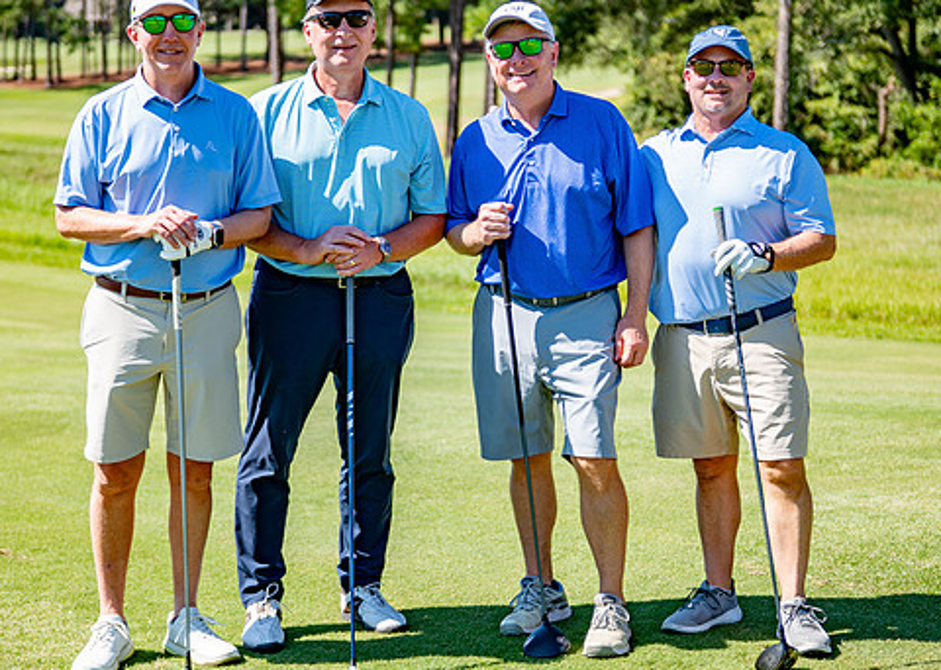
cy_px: 321
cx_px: 453
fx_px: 2110
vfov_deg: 18.1
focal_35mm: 79
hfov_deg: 25.1
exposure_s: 1/1000
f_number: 2.8
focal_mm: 56
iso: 100
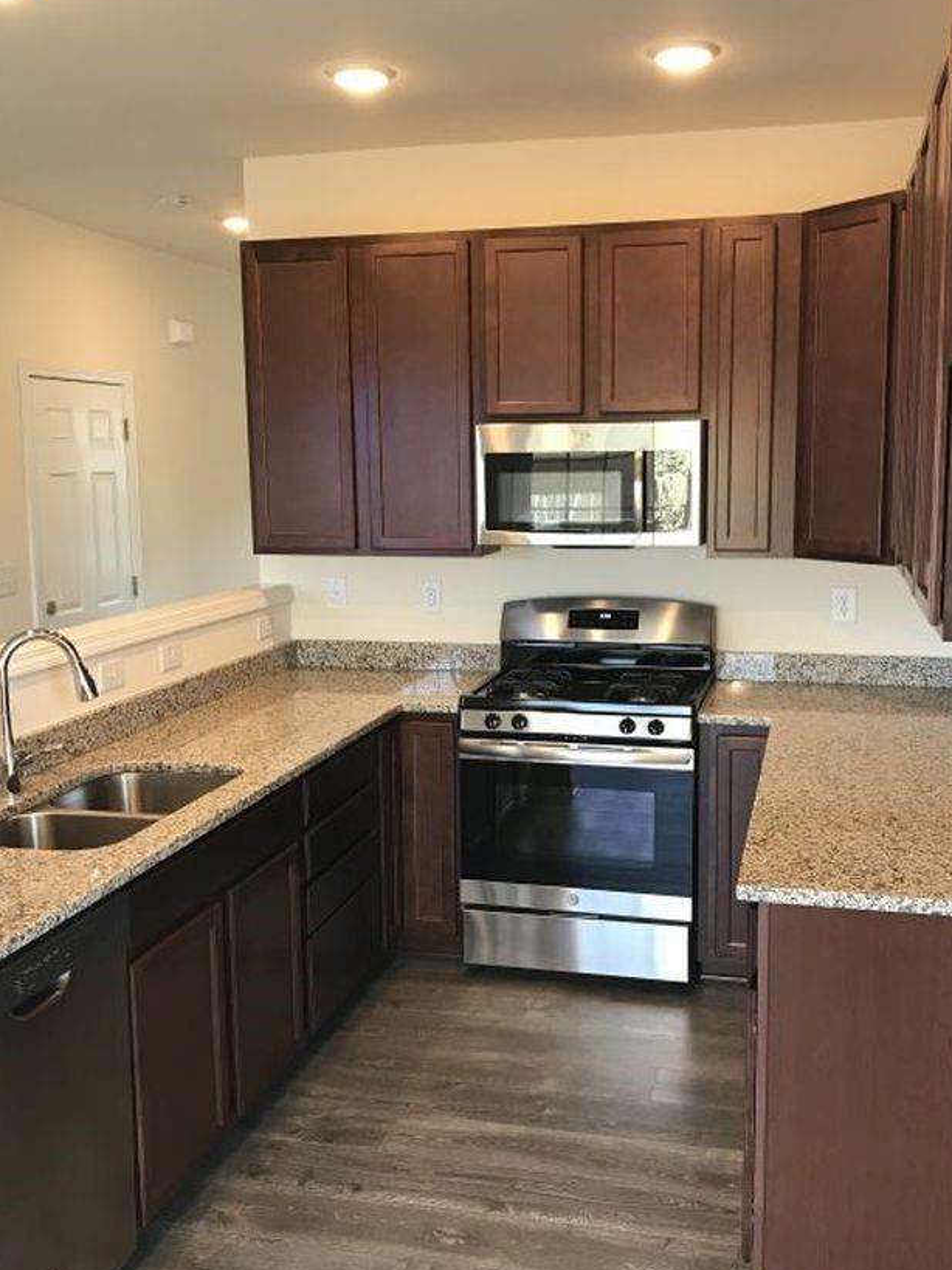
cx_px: 519
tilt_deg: -8.1
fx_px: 1284
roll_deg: +0.6
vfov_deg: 52.6
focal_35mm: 35
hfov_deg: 40.7
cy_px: 671
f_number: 1.8
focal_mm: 3.99
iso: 32
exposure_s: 1/30
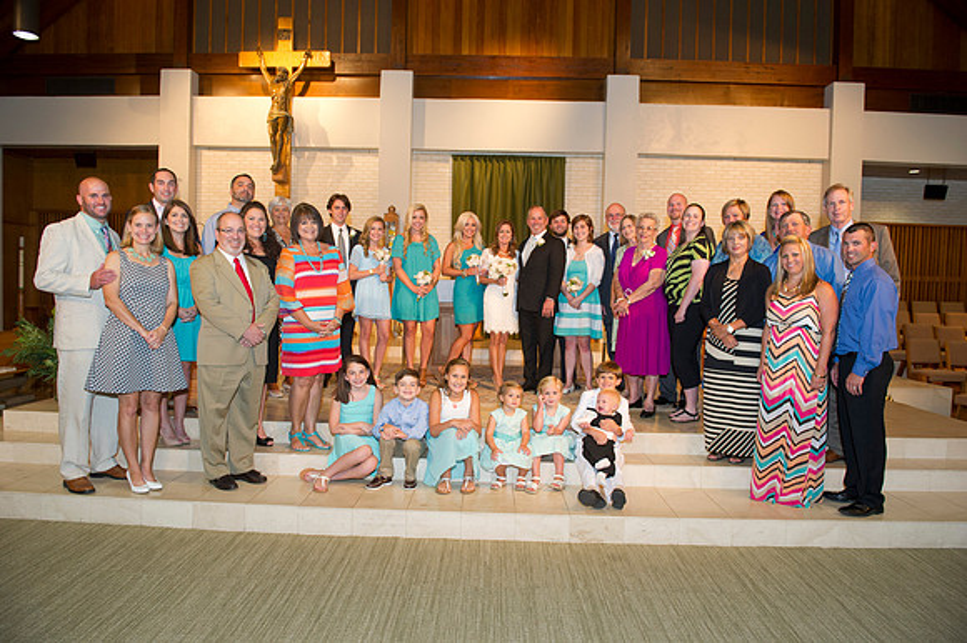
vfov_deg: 53.1
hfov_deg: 73.8
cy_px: 322
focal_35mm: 24
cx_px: 484
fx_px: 644
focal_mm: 24
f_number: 4
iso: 1250
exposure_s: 1/125
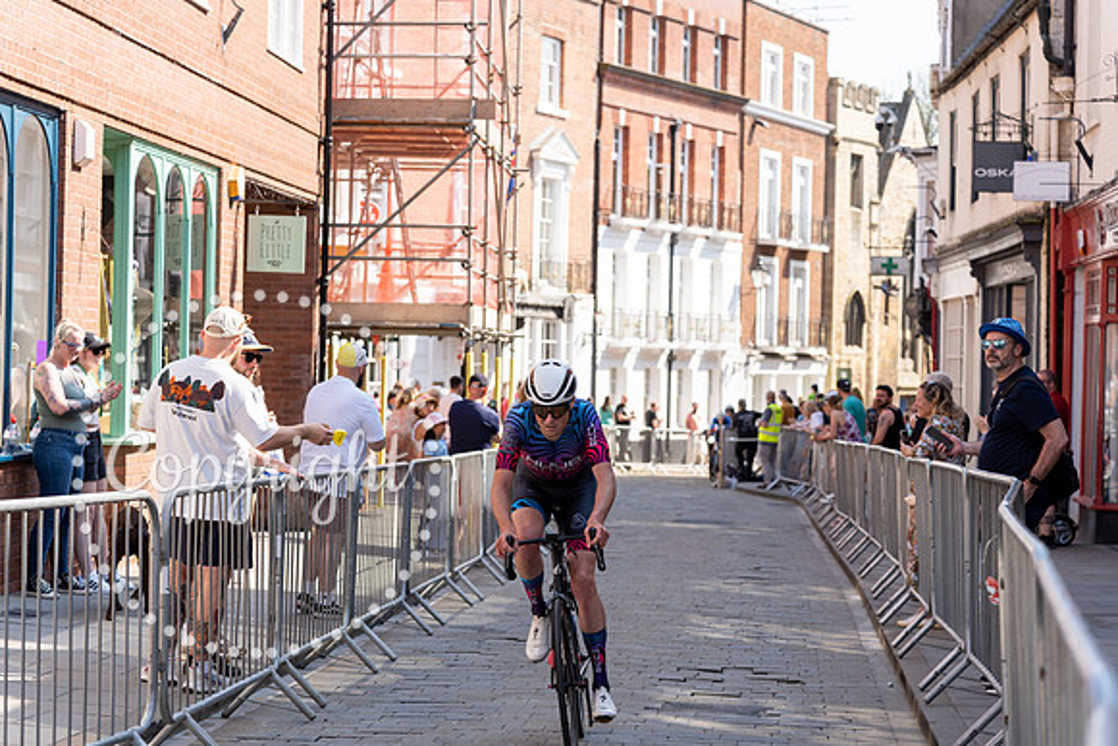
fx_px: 2330
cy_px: 373
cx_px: 559
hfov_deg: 27.0
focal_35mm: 75
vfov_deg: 18.2
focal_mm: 75
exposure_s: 1/400
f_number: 4
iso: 100
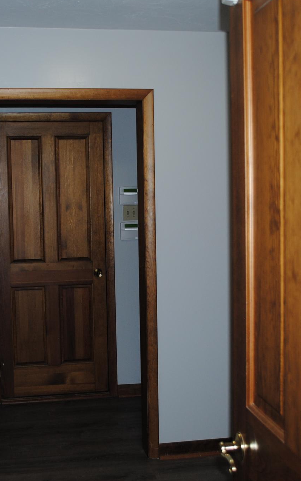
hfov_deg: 25.3
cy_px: 240
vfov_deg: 39.6
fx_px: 669
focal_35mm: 51
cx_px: 112
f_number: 3.8
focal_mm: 22
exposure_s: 1/60
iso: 200
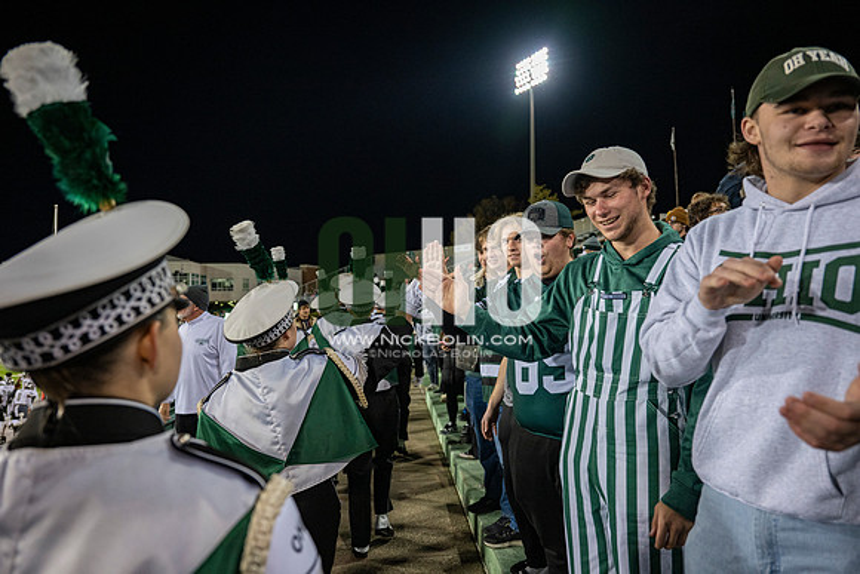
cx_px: 430
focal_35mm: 24
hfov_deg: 73.7
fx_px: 573
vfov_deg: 53.2
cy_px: 287
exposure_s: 1/500
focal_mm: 24
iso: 1250
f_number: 3.2
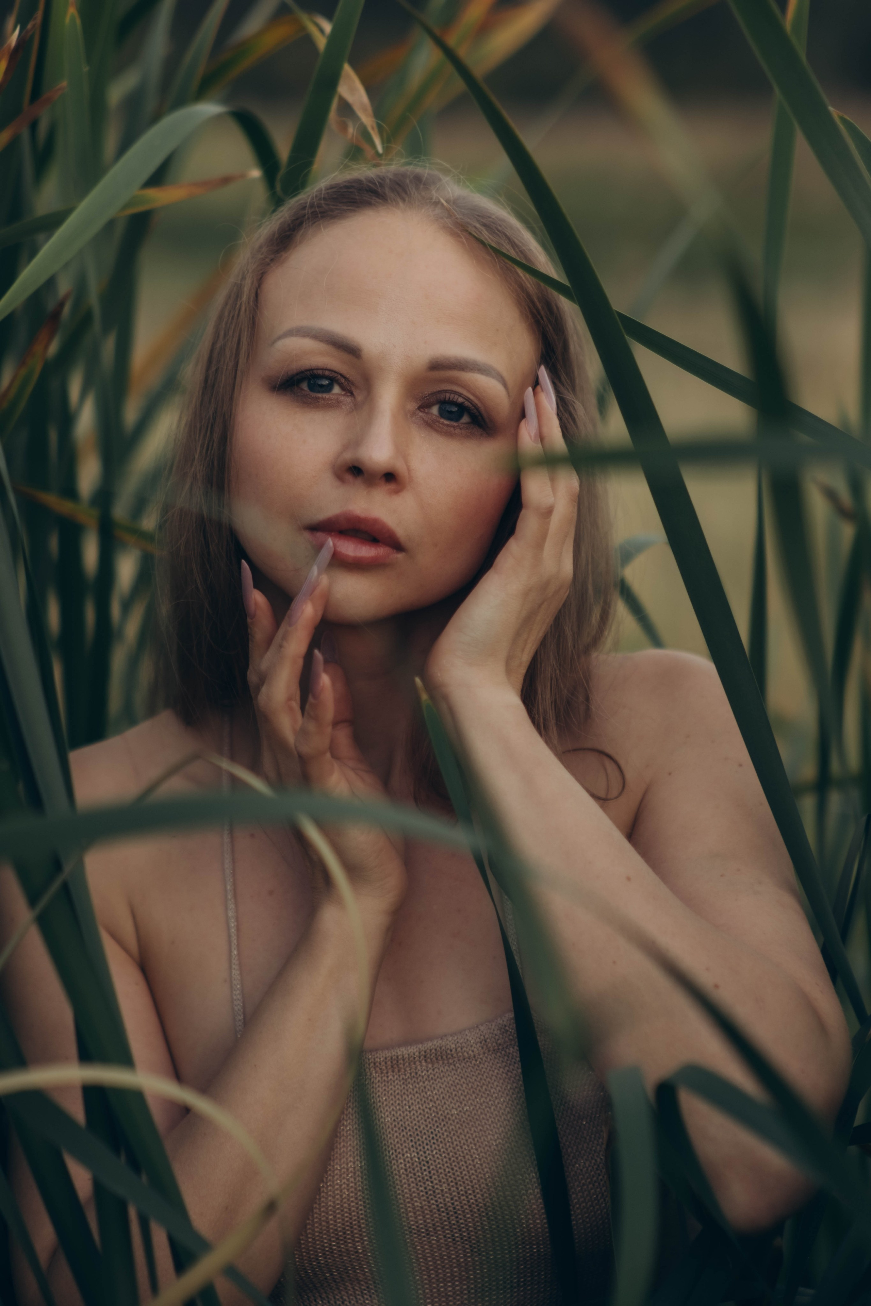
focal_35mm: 84
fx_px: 3048
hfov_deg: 16.3
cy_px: 653
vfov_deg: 24.2
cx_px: 436
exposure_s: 1/180
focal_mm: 56
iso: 250
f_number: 1.8
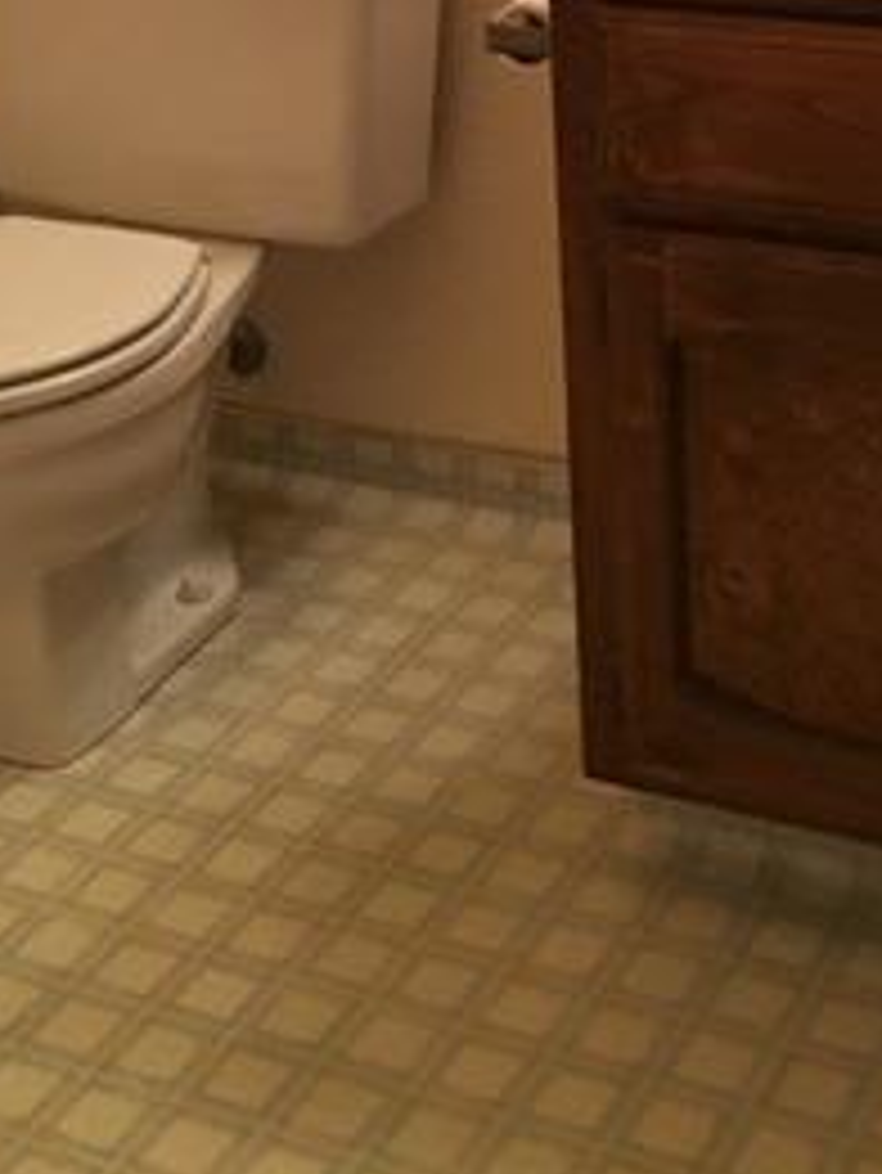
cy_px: -157
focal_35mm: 71
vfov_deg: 25.2
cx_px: 464
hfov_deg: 20.7
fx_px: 2410
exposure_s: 1/30
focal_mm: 4.15
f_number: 2.2
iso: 125
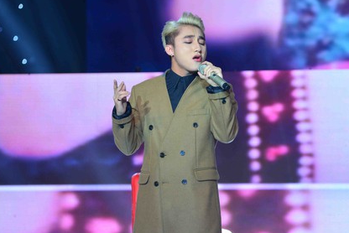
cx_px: 216
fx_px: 2027
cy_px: 137
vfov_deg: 6.6
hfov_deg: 9.8
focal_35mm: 209
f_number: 4
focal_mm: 145
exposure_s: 1/200
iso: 1000
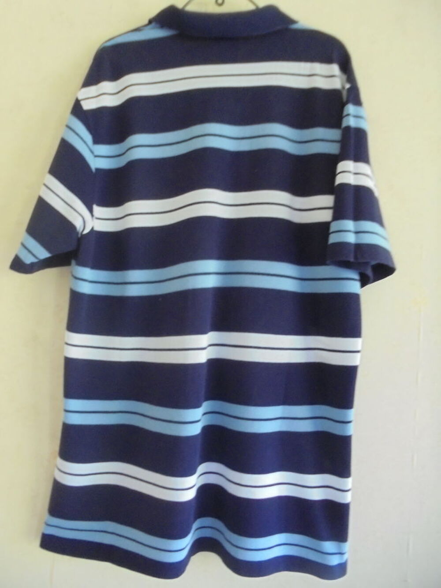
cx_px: 220
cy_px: 294
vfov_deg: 67.3
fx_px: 442
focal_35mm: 26
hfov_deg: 53.1
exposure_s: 1/20
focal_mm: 4.6
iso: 400
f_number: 3.5
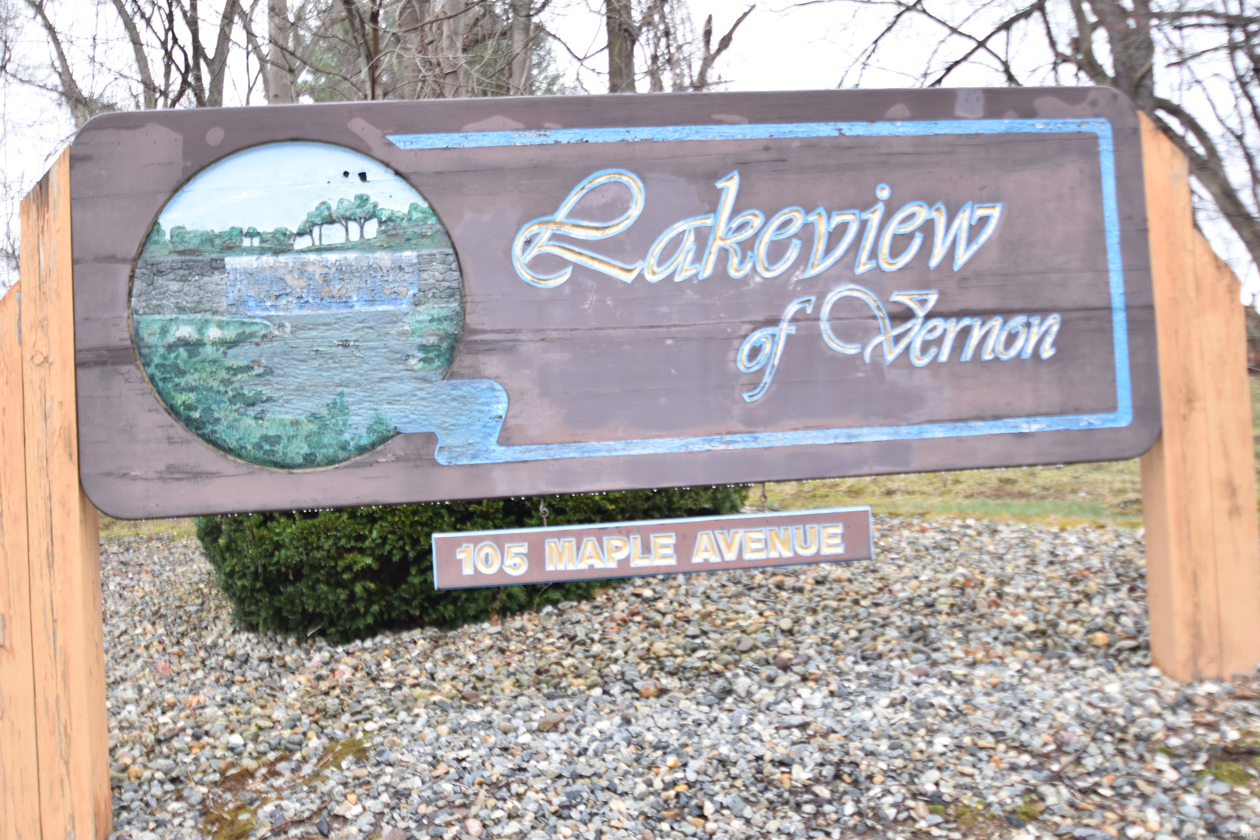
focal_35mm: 32
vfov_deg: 41.7
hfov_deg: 59.5
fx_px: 1102
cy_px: 420
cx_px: 630
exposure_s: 1/125
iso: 400
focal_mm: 21
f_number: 5.6
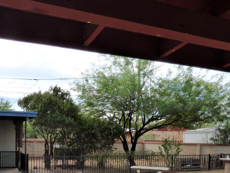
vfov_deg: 35.1
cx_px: 90
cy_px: 149
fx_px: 259
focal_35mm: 39
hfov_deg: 47.5
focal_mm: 3.58
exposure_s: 1/800
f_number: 4
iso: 200
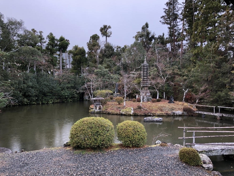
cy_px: 91
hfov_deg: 61.7
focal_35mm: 29
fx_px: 196
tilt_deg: -0.9
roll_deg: +1.0
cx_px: 118
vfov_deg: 48.2
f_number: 1.8
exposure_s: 1/120
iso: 64
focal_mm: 3.99
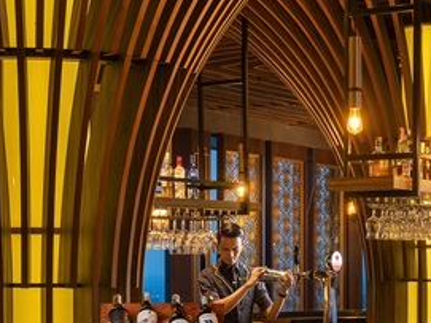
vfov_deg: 13.7
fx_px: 1332
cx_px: 259
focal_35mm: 107
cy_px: 263
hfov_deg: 18.4
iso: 400
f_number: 8
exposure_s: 1/2.5
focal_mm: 36.2
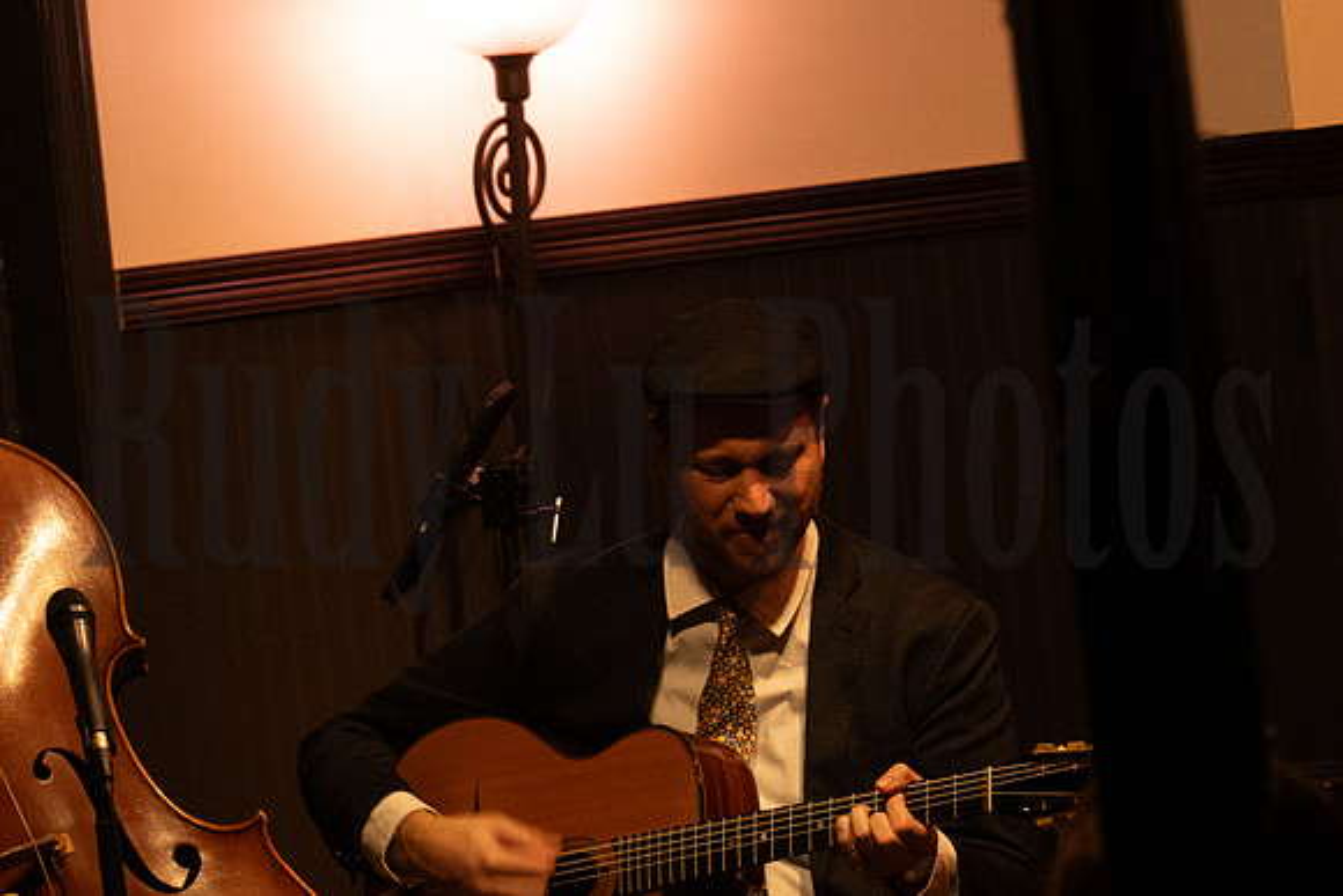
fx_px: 11194
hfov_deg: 6.9
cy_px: 448
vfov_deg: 4.6
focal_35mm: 300
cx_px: 672
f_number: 8
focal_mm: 200
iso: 6400
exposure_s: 1/60
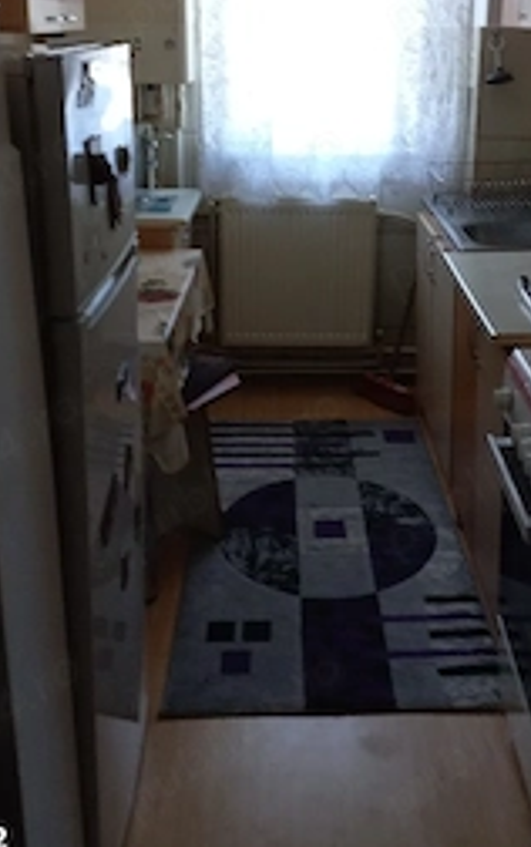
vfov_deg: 46.1
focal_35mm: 42
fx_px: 970
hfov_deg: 30.6
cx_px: 299
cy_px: 252
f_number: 1.8
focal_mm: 4.6
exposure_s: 1/50
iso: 160
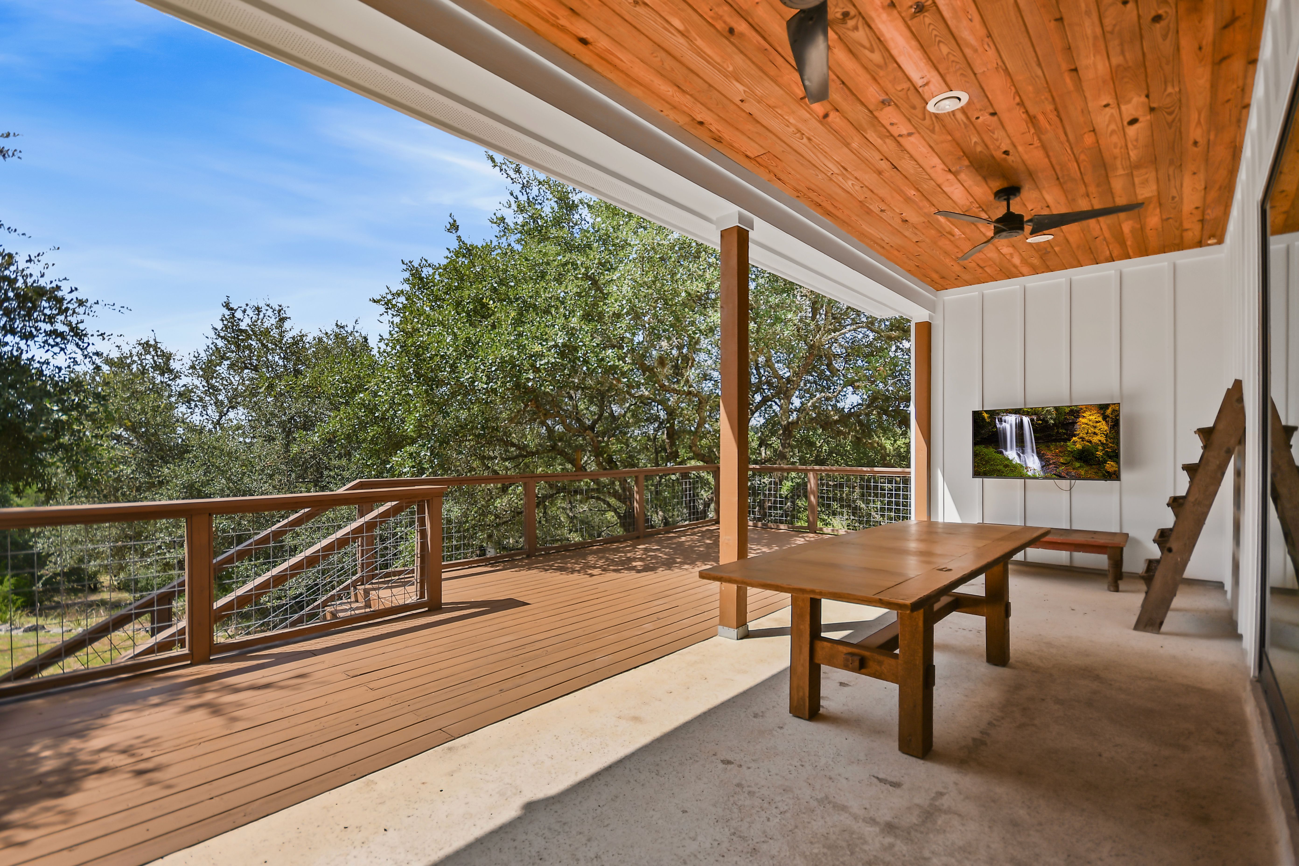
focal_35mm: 15
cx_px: 650
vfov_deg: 77.3
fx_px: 541
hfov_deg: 100.4
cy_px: 433
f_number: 5.6
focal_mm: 10
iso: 125
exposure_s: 1/200
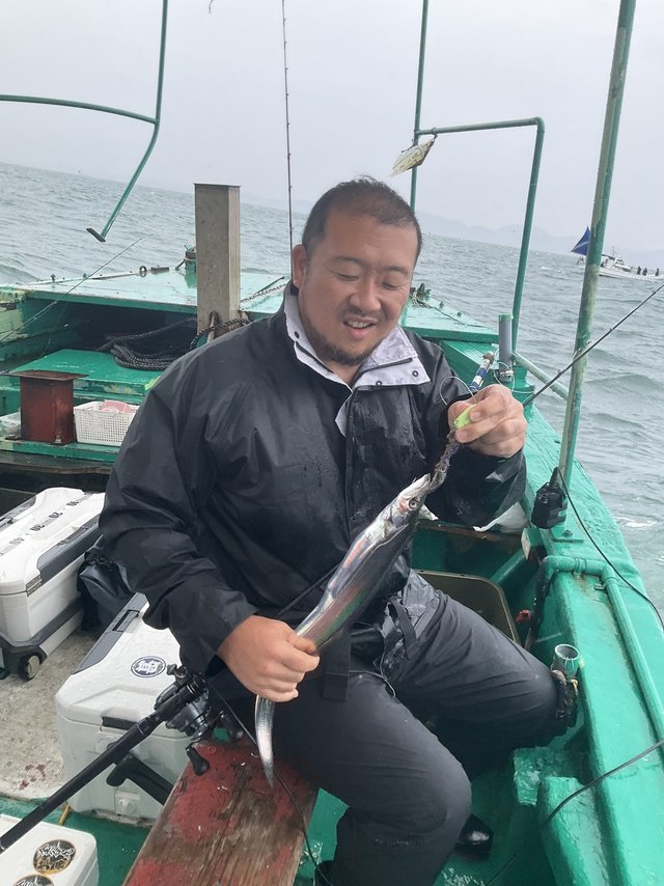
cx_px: 332
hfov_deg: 48.2
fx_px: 742
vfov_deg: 61.7
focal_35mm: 29
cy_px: 443
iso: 25
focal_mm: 3
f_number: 1.8
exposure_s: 1/329
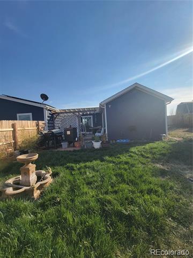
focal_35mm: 13
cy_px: 129
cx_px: 96
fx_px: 97
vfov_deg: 106.2
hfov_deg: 89.9
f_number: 2.2
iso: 50
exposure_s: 1/1824
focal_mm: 2.2
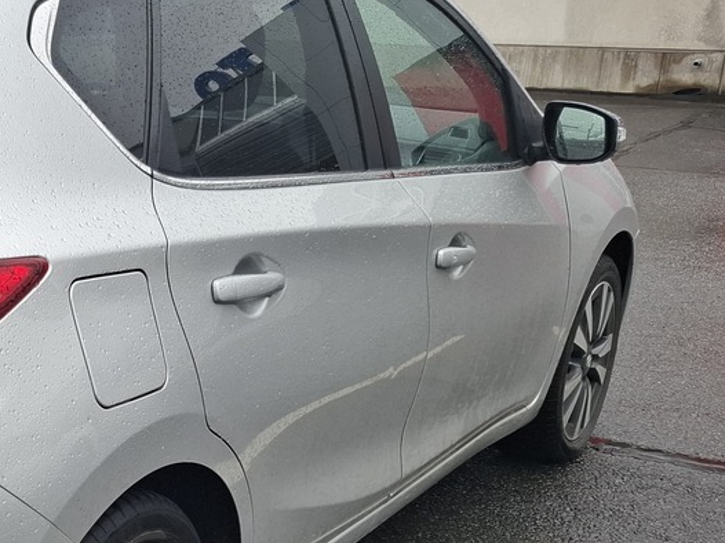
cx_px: -175
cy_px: 408
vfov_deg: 23.0
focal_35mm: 63
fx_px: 1319
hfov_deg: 26.8
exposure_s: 1/433
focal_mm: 5.54
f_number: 1.8
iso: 50
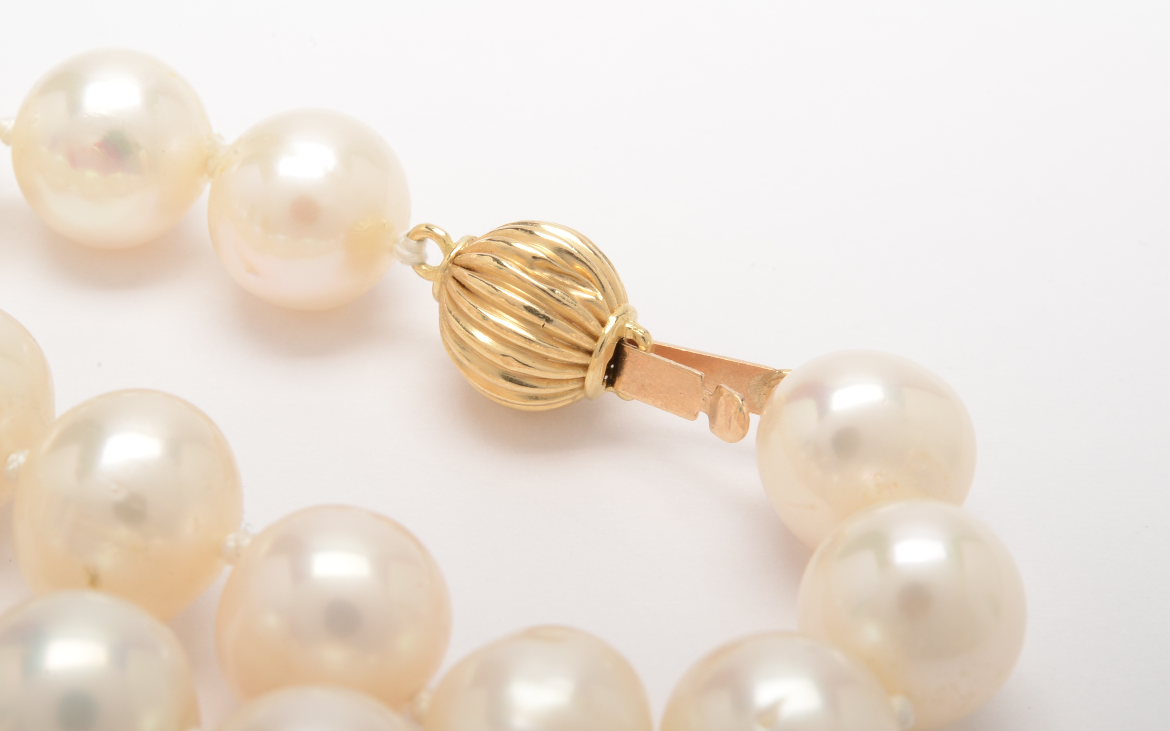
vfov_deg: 14.2
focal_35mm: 92
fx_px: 2933
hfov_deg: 22.6
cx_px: 584
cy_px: 357
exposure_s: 1/160
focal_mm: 60
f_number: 22
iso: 400
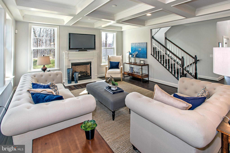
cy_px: 76
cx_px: 115
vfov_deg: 70.5
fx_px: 109
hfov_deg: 93.3
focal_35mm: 17
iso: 80
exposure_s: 1/3
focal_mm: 17
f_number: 18
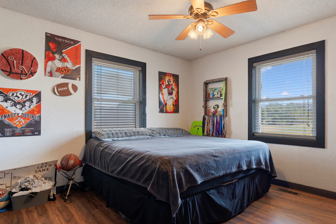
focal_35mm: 20
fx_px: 187
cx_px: 174
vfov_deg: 61.7
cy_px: 126
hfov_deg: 83.9
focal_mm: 16
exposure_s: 1
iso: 200
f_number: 8
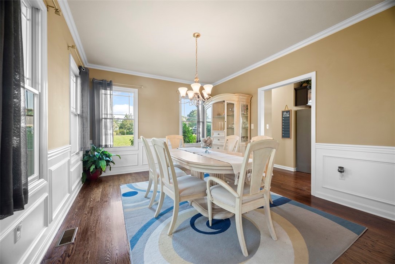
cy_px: 132
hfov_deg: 104.2
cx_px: 198
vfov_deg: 81.2
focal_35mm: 14
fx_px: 154
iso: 400
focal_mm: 14
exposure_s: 1/4
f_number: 8
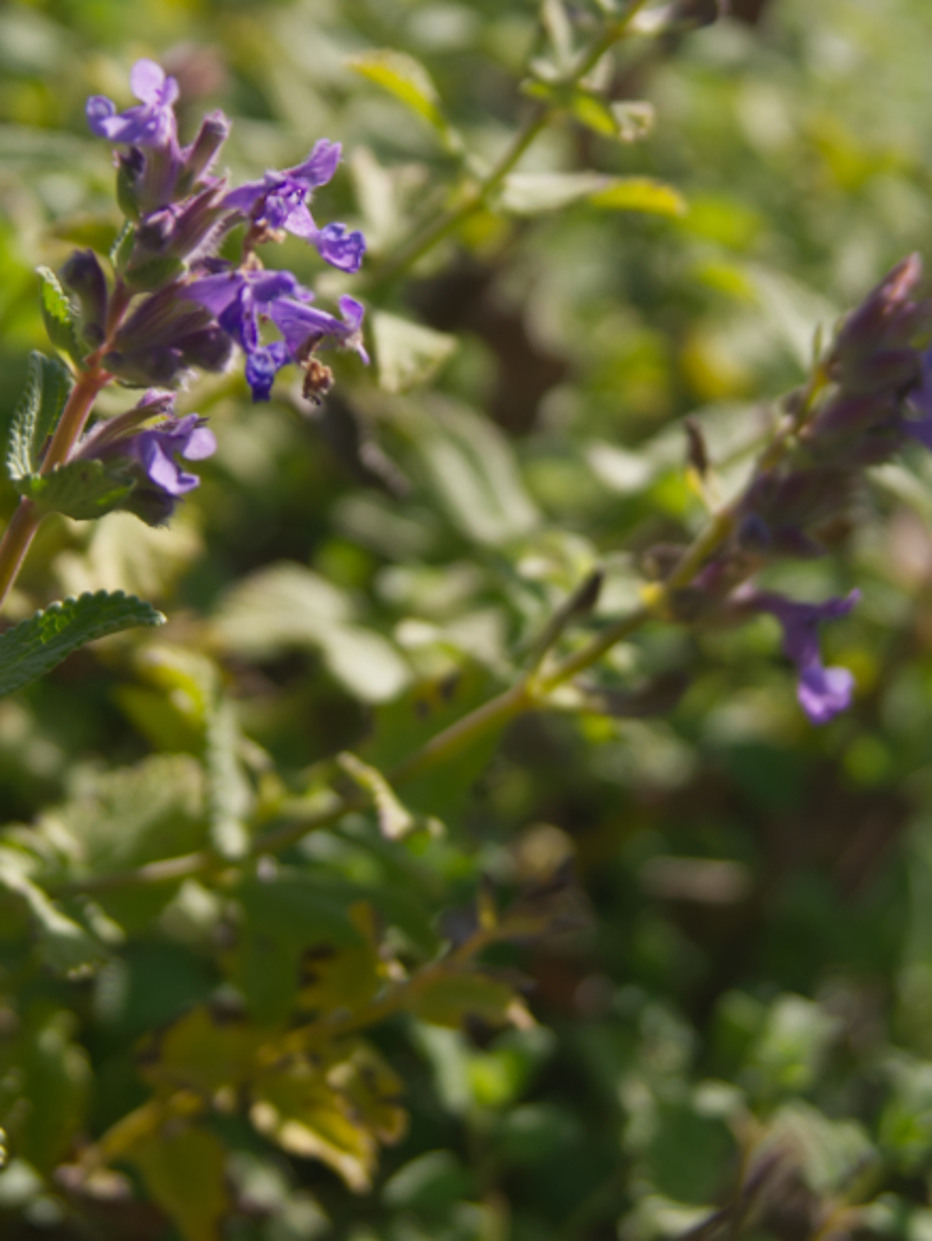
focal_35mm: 104
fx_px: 3730
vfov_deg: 18.9
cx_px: 335
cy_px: 458
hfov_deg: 14.2
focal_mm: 35
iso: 100
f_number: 5.6
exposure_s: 1/500
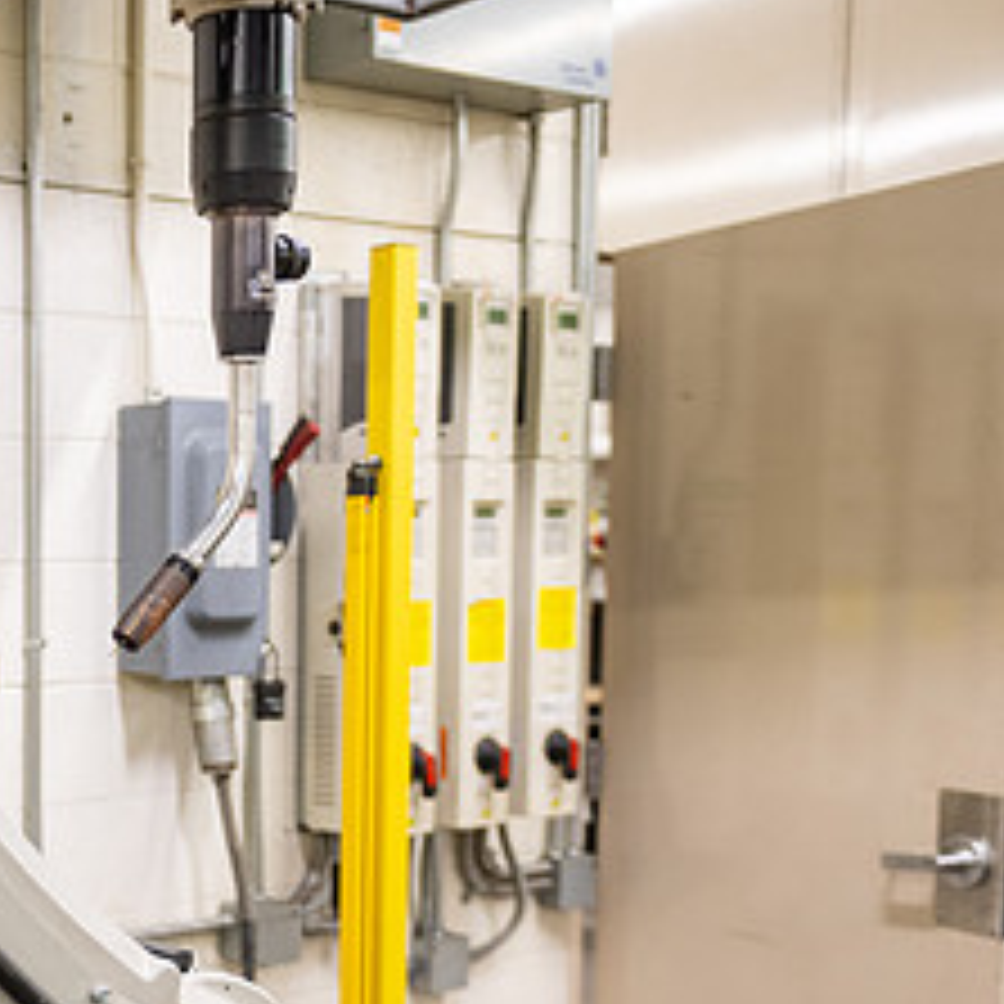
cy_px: 705
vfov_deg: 31.8
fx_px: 1739
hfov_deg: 28.8
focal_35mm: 53
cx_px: -135
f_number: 2.8
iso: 1250
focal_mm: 24
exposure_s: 1/200
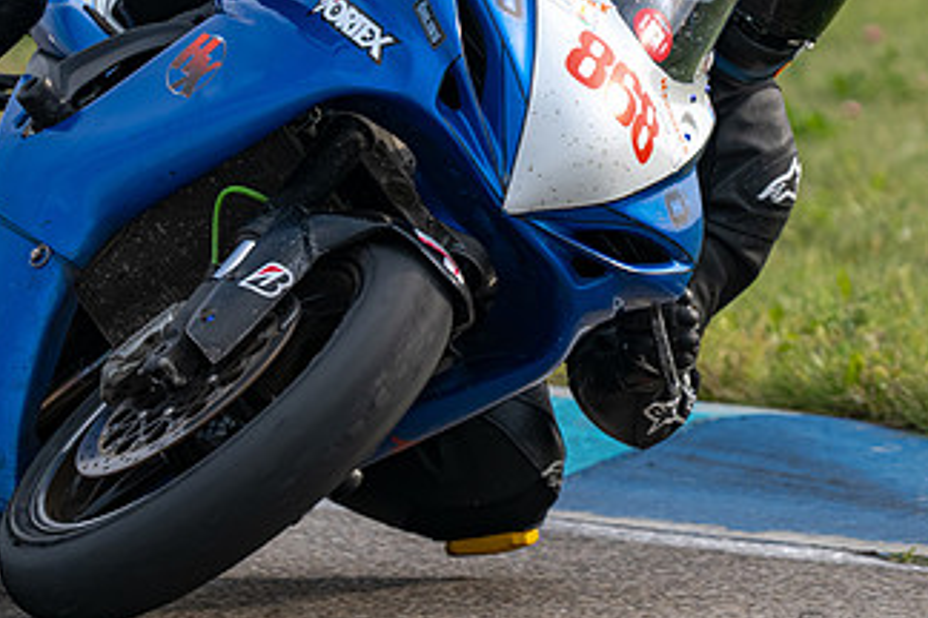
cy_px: 130
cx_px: 540
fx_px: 32245
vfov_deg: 1.1
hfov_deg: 1.6
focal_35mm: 1251
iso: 450
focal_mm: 600
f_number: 6.3
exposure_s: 1/1250
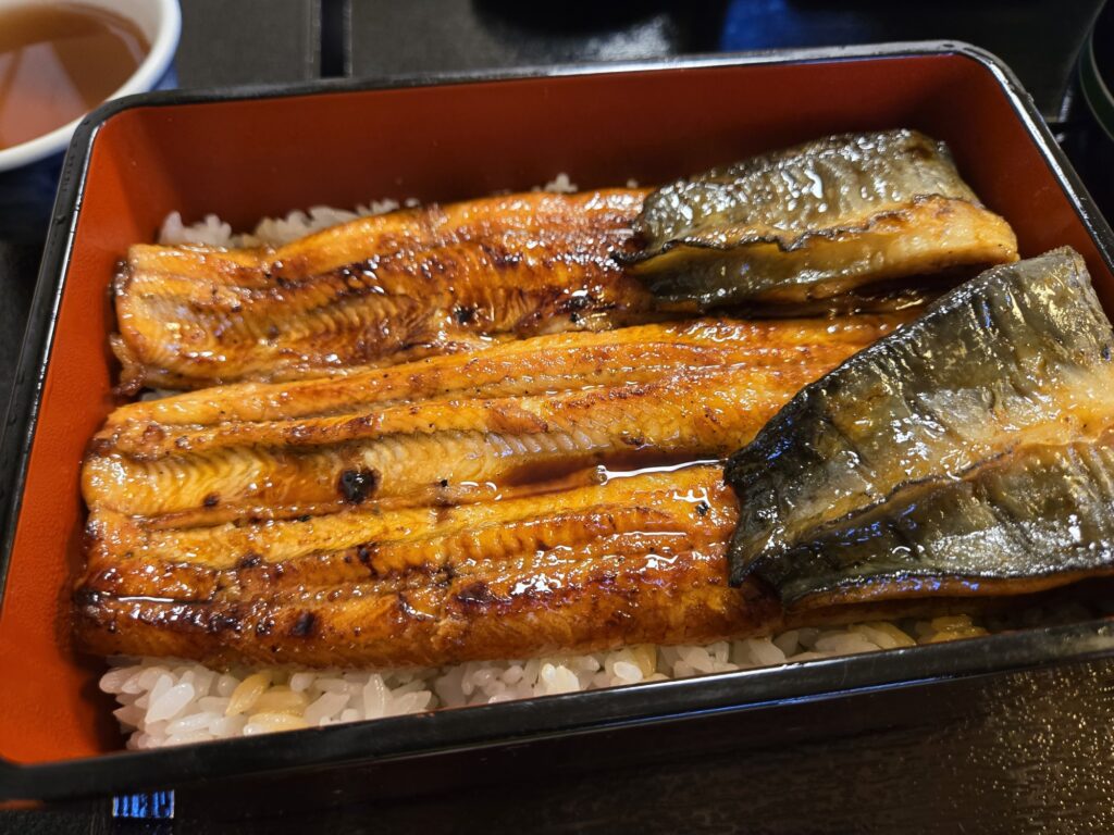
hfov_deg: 73.9
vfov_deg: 58.9
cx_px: 557
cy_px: 418
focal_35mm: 23
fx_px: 740
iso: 400
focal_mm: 5.4
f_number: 1.8
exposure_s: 1/37.3
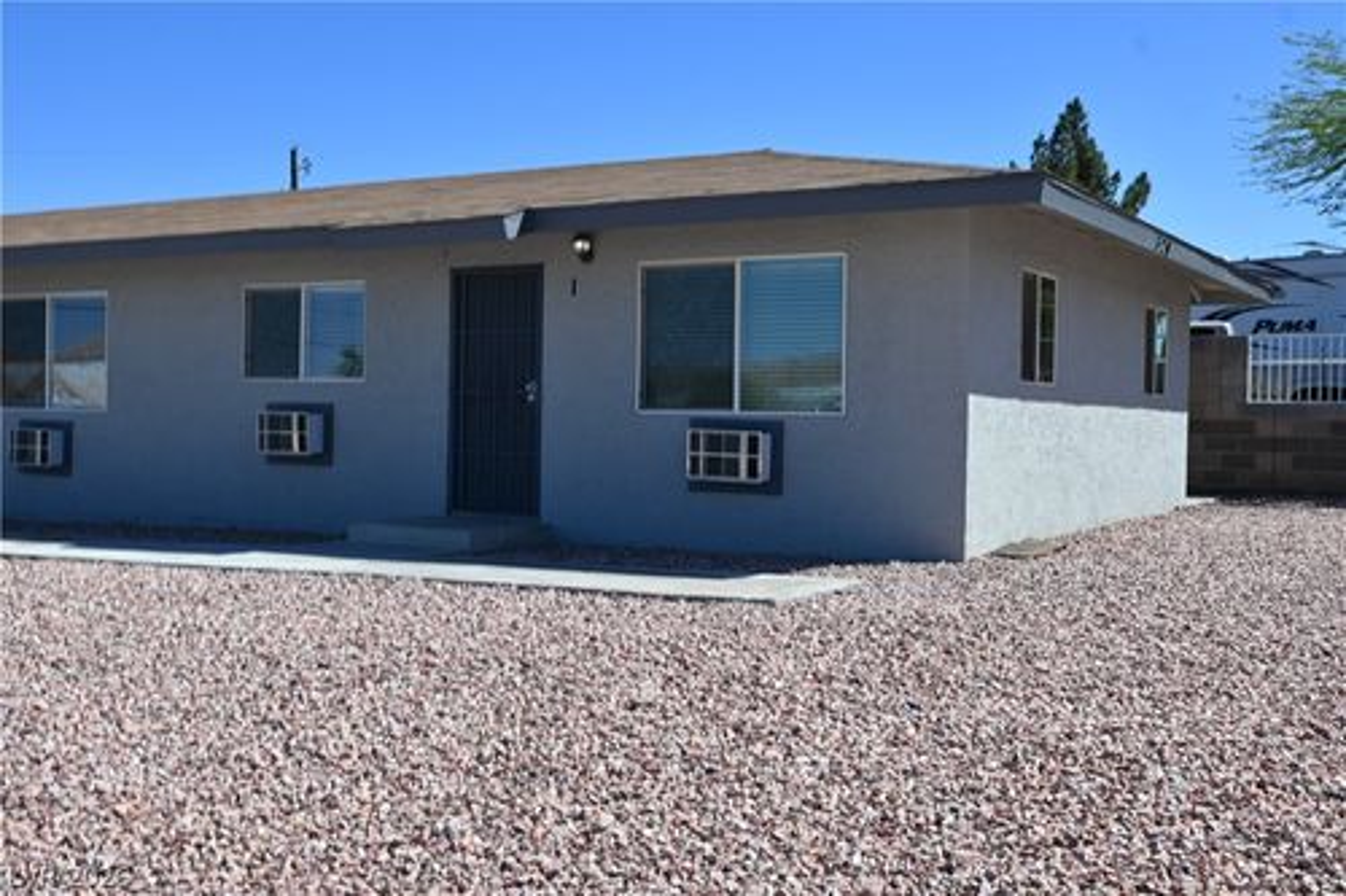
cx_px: 673
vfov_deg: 32.4
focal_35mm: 41
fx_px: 1542
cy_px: 448
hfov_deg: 47.2
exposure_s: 1/250
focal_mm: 27.5
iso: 100
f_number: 8
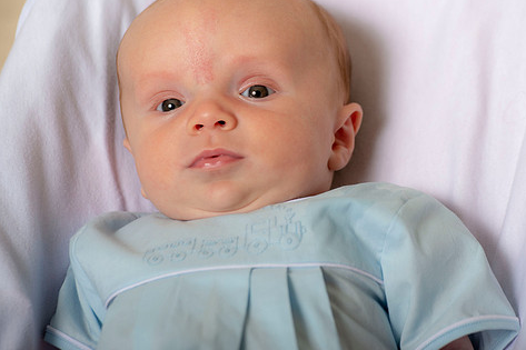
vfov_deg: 5.6
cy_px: 156
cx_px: 304
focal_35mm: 245
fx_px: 3578
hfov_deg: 8.4
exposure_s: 1/200
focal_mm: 200
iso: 250
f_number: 5.6
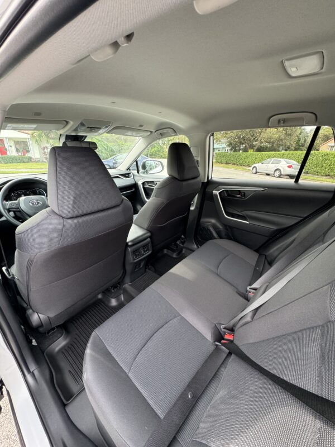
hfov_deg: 85.7
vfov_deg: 102.1
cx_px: 168
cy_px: 224
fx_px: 181
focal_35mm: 14
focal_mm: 2.22
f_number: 2.2
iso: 160
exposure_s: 1/99
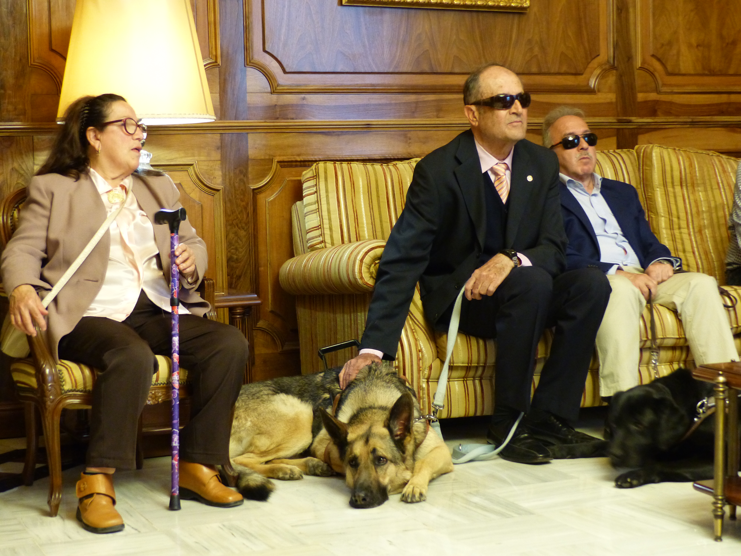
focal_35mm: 66
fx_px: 1413
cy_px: 278
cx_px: 370
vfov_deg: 22.3
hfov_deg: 29.4
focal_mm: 11.9
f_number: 2.8
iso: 400
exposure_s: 1/15
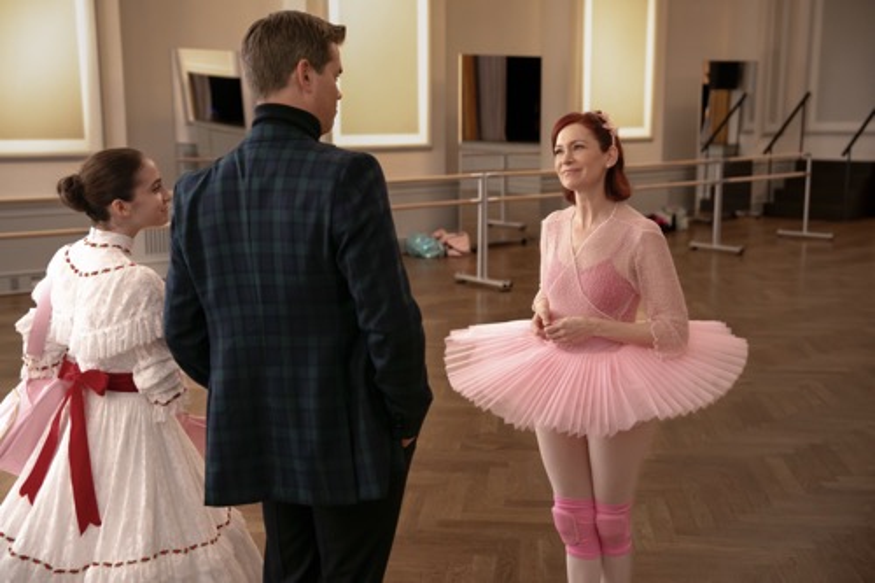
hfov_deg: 41.9
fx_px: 1142
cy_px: 292
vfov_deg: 28.6
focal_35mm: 47
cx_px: 438
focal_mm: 47
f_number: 3.5
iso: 2500
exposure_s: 1/160
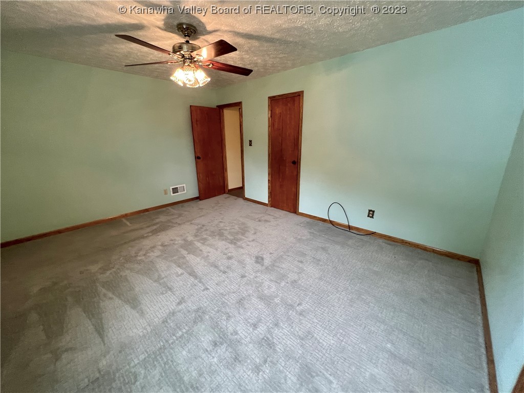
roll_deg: -0.4
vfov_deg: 89.9
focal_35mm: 13
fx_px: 197
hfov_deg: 106.2
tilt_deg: -15.5
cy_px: 196
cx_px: 262
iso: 250
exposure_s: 1/60
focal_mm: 1.57
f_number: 1.8
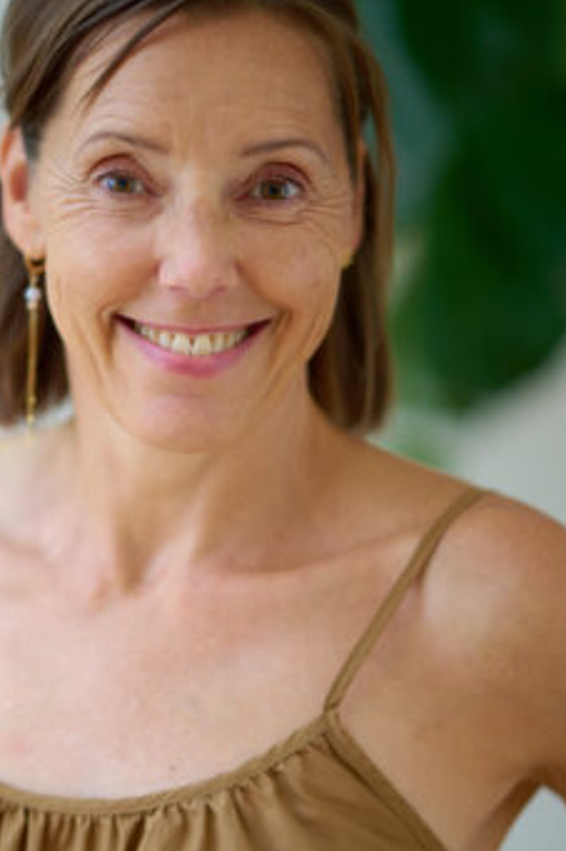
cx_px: 150
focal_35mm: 185
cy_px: 484
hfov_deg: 7.4
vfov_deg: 11.1
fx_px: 4367
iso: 125
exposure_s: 1/250
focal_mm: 105
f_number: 1.4
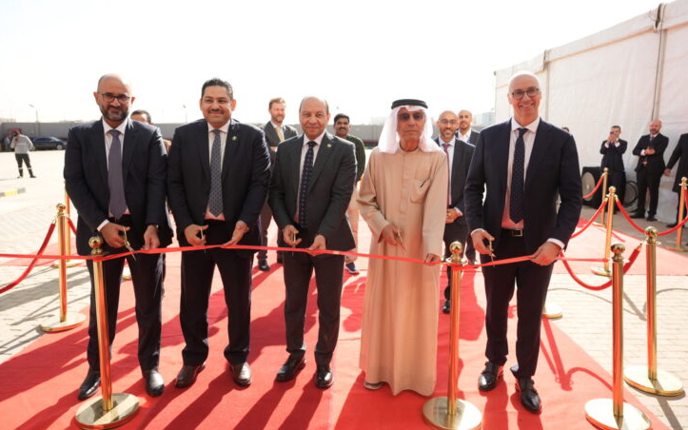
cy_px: 192
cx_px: 340
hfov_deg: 70.4
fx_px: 488
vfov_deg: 47.5
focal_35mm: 26
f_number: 4
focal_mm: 24
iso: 200
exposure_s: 1/800
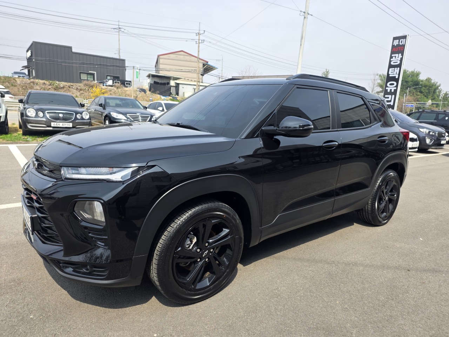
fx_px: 298
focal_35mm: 23
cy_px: 168
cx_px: 224
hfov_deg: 73.9
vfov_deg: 58.9
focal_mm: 6.25
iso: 80
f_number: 1.7
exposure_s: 1/2614
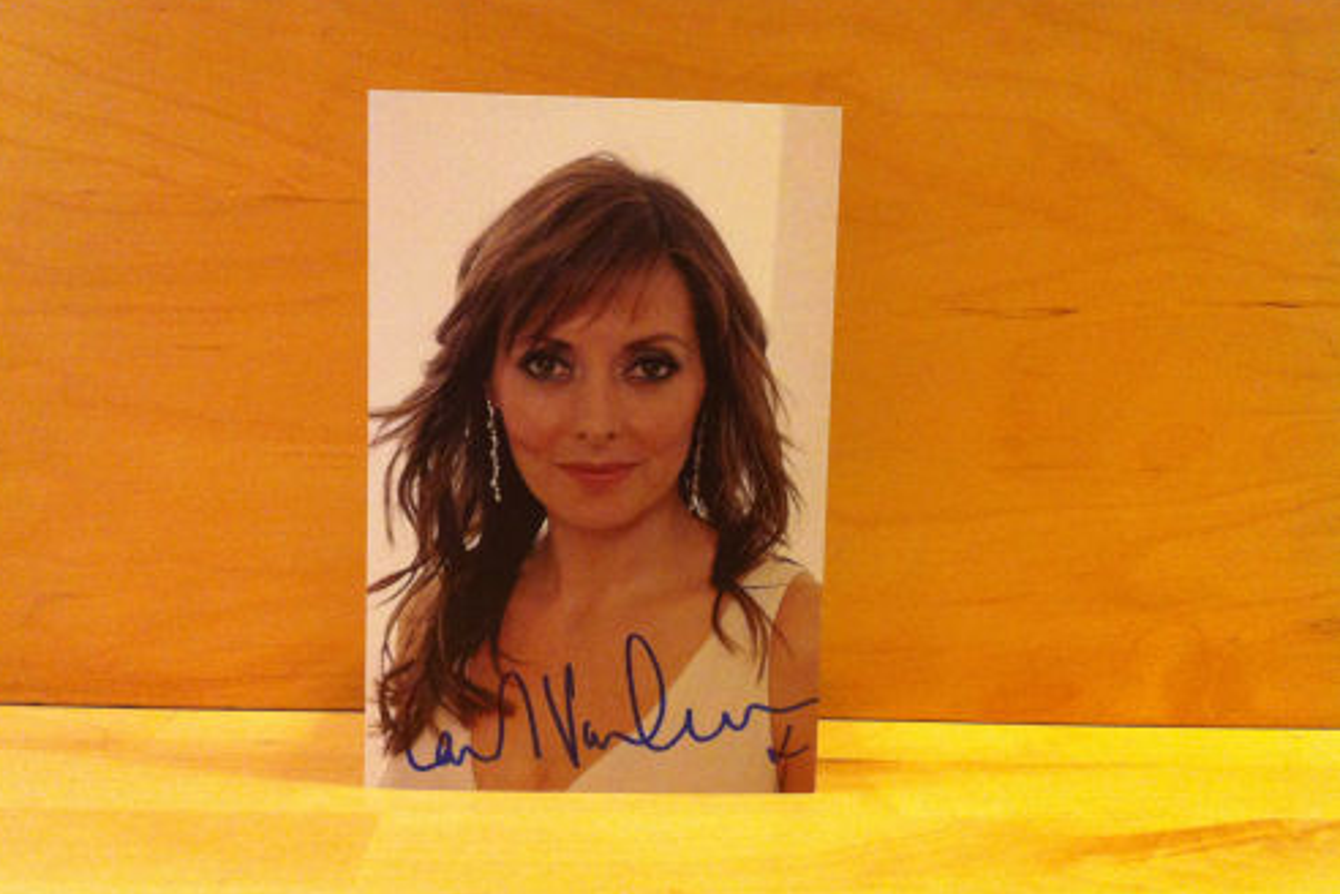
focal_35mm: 37
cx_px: 662
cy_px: 497
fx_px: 1377
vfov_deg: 35.9
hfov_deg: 51.9
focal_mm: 3.85
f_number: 2.8
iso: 320
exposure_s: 1/17
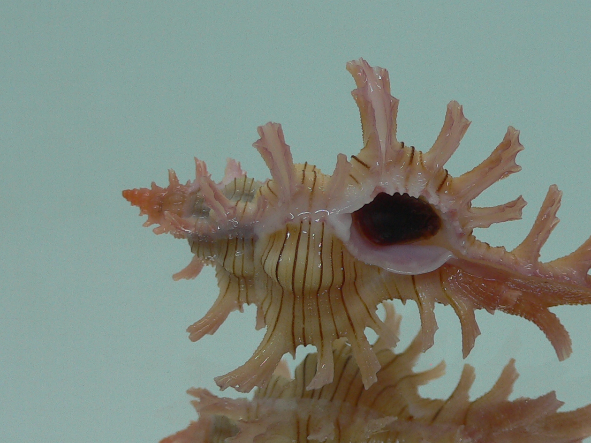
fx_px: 956
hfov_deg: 34.1
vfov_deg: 26.0
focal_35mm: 56
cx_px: 378
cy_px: 295
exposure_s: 1/60
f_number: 2.8
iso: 80
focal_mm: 4.6
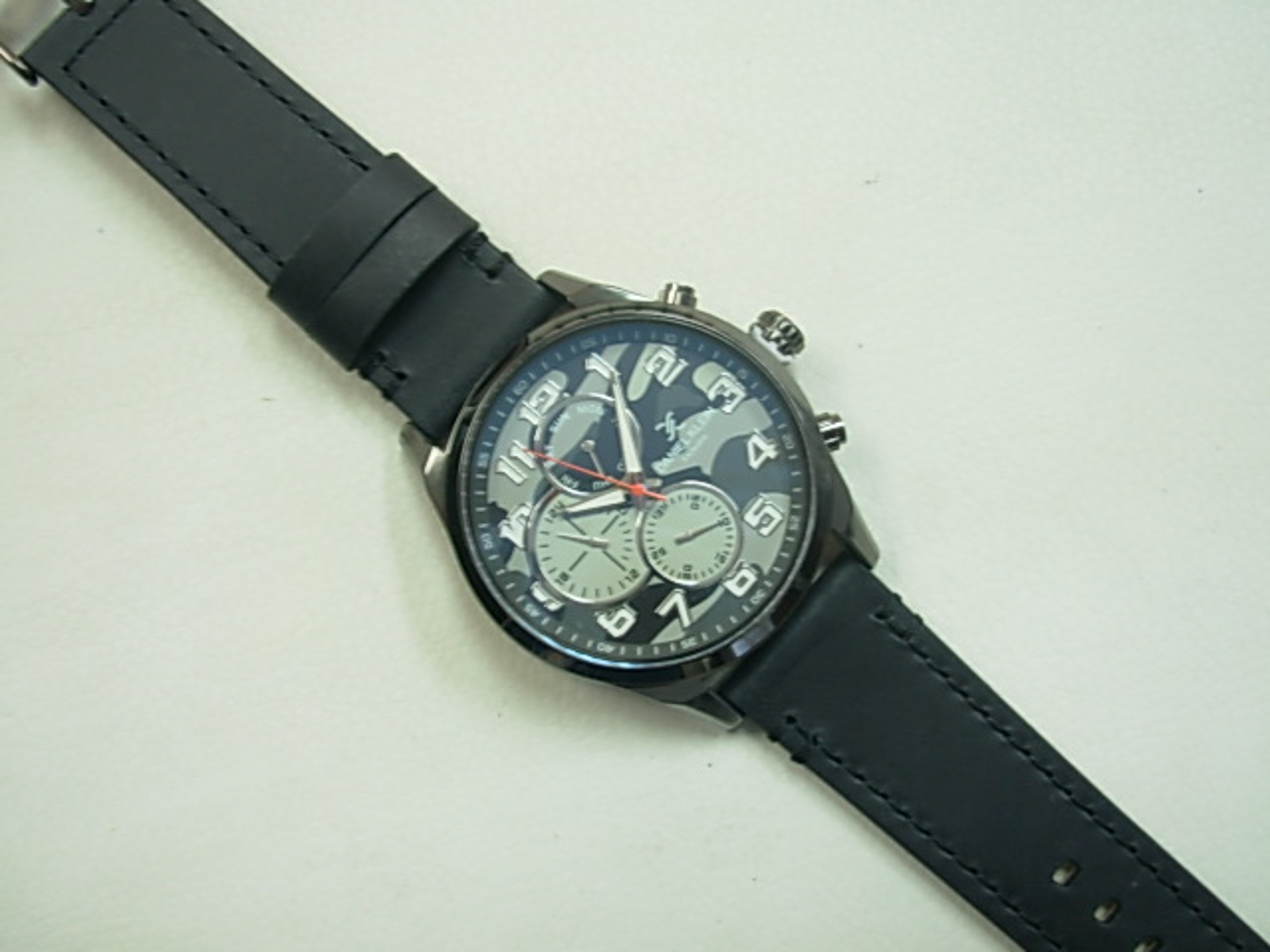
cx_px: 635
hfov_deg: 49.0
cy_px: 476
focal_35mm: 38
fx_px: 1394
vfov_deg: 37.7
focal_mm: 6.3
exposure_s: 1/12
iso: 50
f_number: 2.9
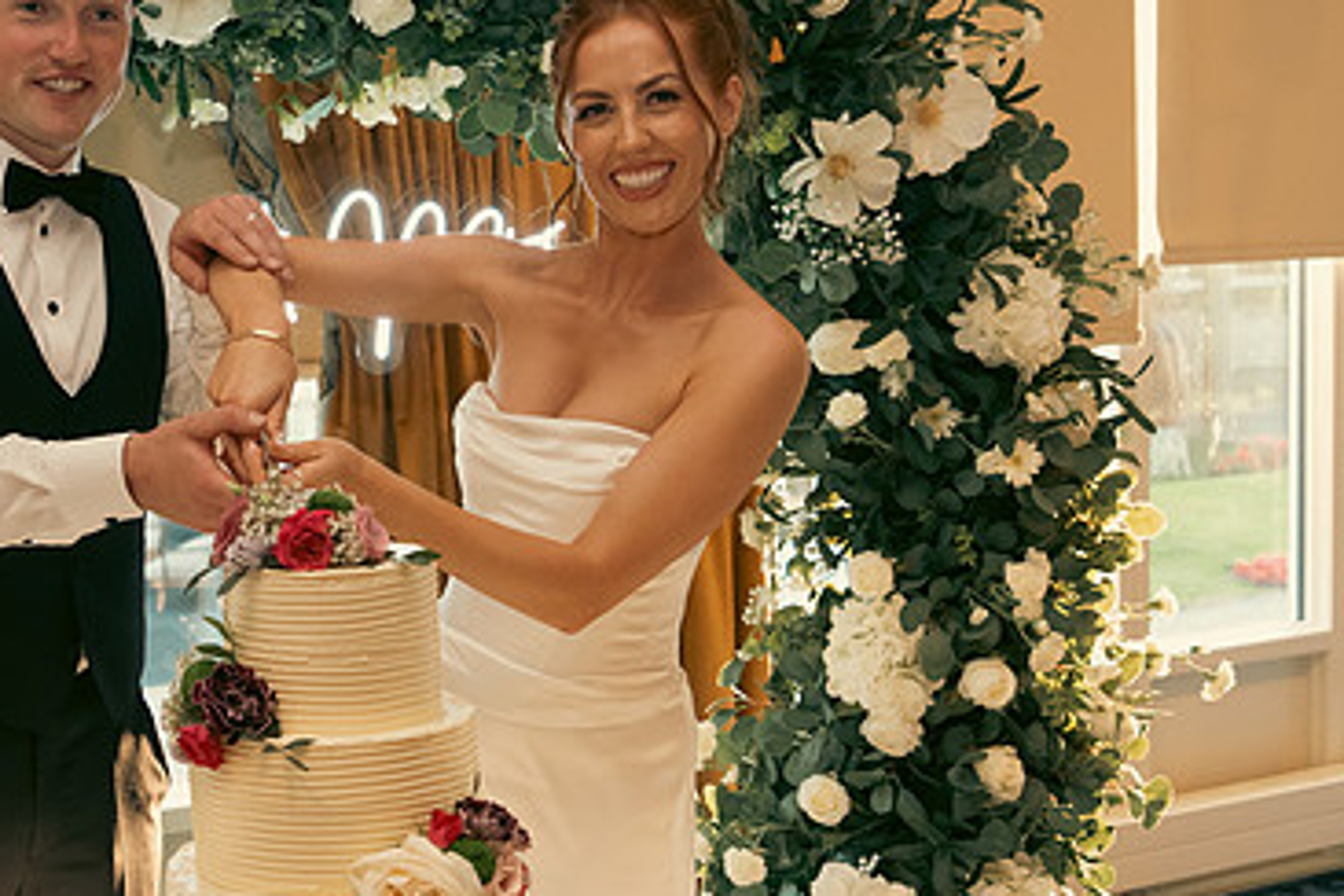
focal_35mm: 57
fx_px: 2128
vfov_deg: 23.8
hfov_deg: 34.4
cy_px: 417
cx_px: 345
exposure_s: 1/160
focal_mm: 24
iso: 1600
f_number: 3.5
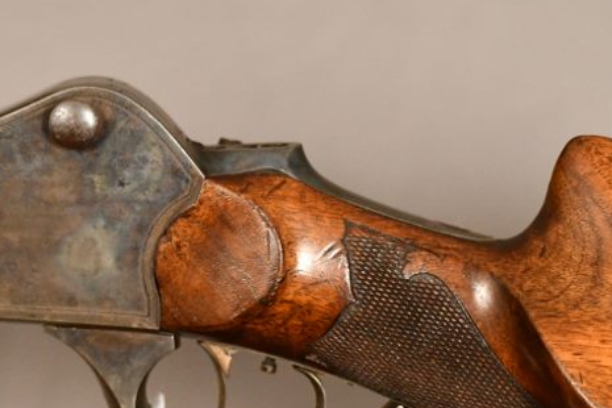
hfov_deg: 10.4
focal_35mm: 198
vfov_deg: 6.9
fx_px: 3366
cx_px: 116
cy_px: 307
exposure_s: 1/250
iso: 2500
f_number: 3.2
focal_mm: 60
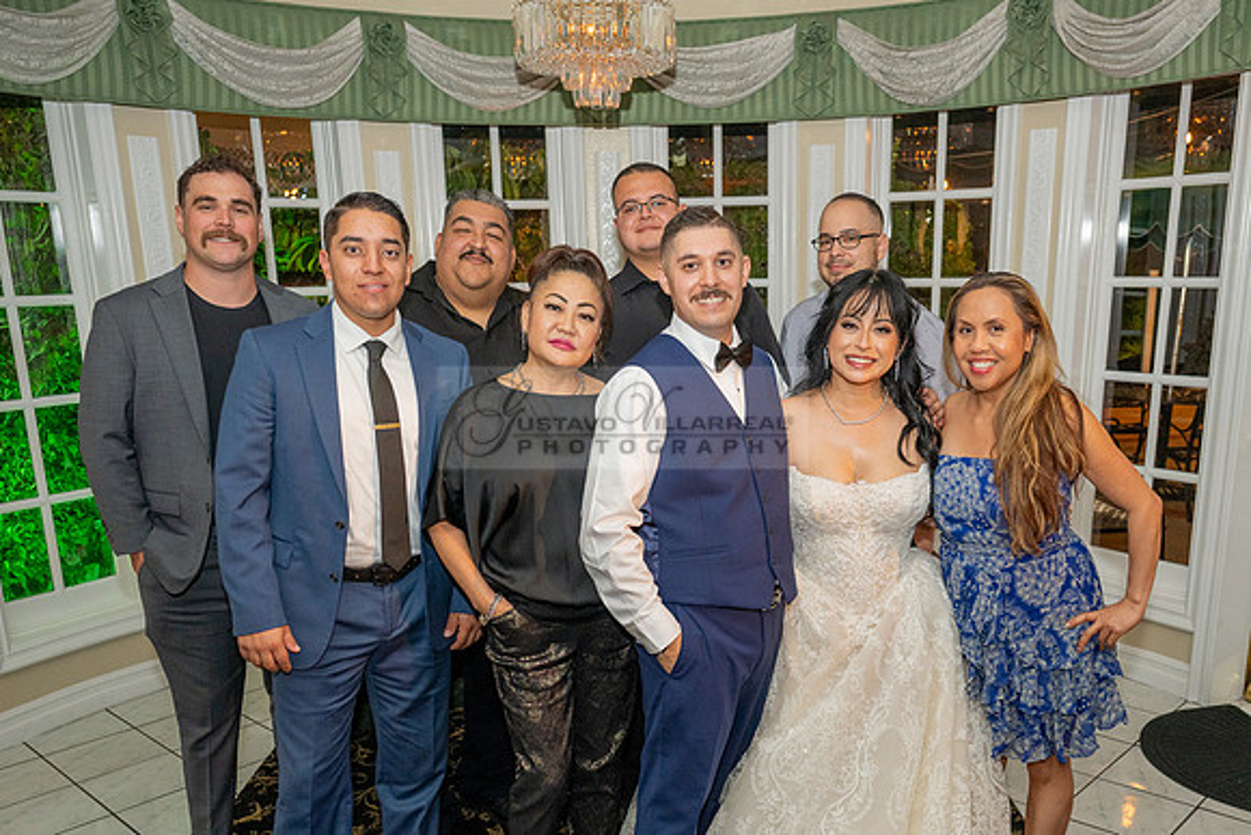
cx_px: 696
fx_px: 1101
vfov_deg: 41.0
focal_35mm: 32
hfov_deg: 59.1
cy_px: 551
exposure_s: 1/160
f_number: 3.2
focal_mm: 24
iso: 640
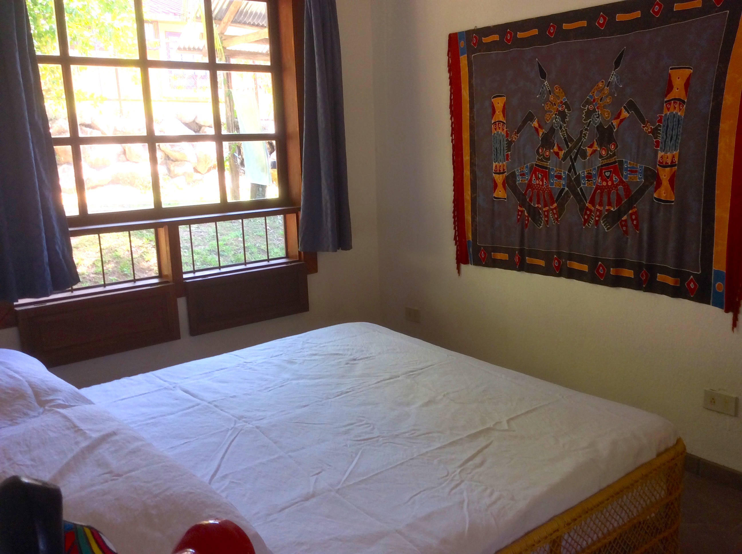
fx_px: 685
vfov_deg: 44.1
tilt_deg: -11.8
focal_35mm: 32
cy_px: 277
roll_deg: +2.9
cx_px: 371
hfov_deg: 56.9
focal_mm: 3.3
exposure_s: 1/40
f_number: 2.4
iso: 40
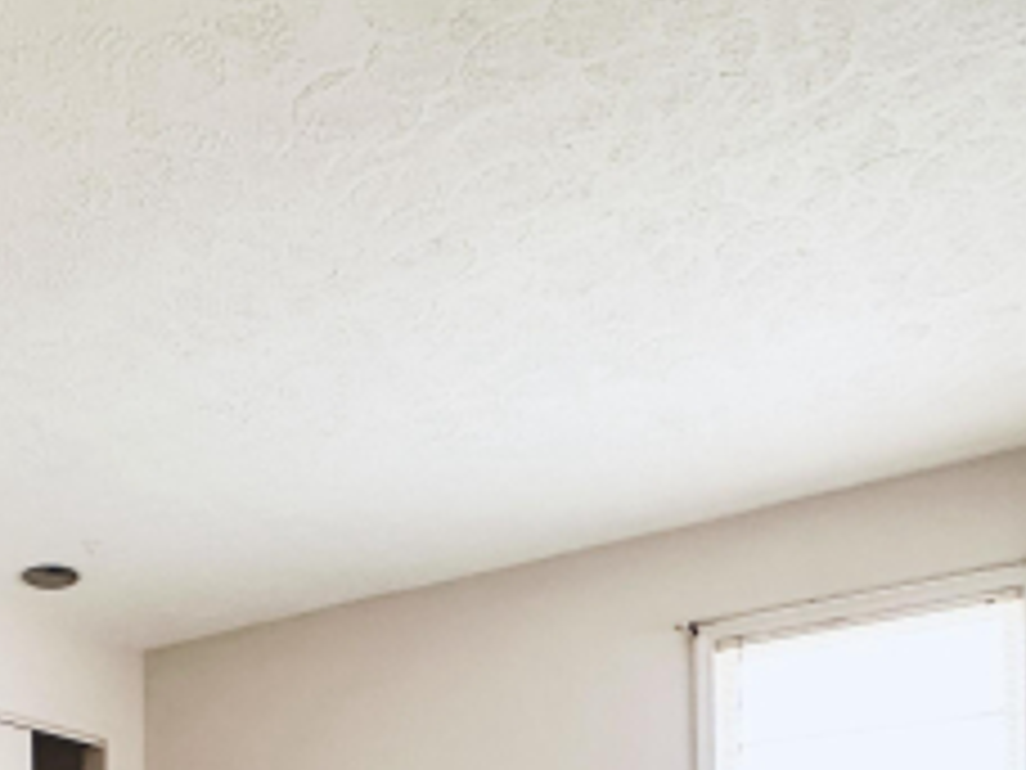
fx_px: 1215
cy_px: 995
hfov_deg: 41.6
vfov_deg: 28.8
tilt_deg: +0.2
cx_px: 74
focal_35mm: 41
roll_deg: +0.0
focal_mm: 2.22
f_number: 2.2
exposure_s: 1/60
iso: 500
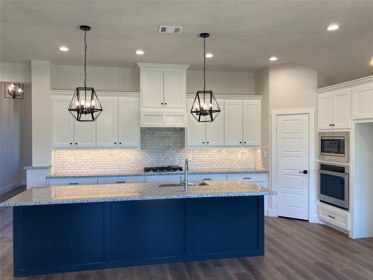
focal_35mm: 28
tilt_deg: +0.2
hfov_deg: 63.4
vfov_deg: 49.7
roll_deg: -0.9
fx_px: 302
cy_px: 140
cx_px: 186
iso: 64
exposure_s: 1/120
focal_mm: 3.99
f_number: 1.8
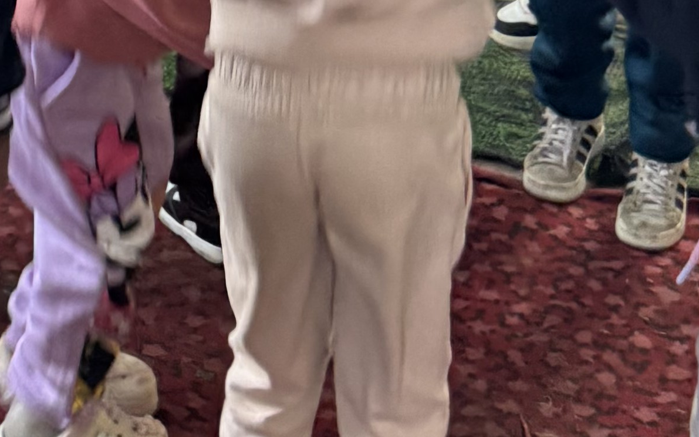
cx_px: -17
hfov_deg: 16.7
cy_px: -532
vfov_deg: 9.7
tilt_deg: -11.0
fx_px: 2324
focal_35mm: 122
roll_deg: -0.9
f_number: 1.78
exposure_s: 1/60
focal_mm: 6.76
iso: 500
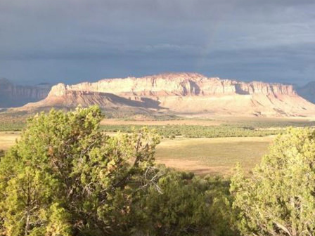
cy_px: 100
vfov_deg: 29.1
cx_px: 202
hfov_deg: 37.9
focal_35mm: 50
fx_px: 455
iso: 50
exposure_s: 1/426
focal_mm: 4.28
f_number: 2.4
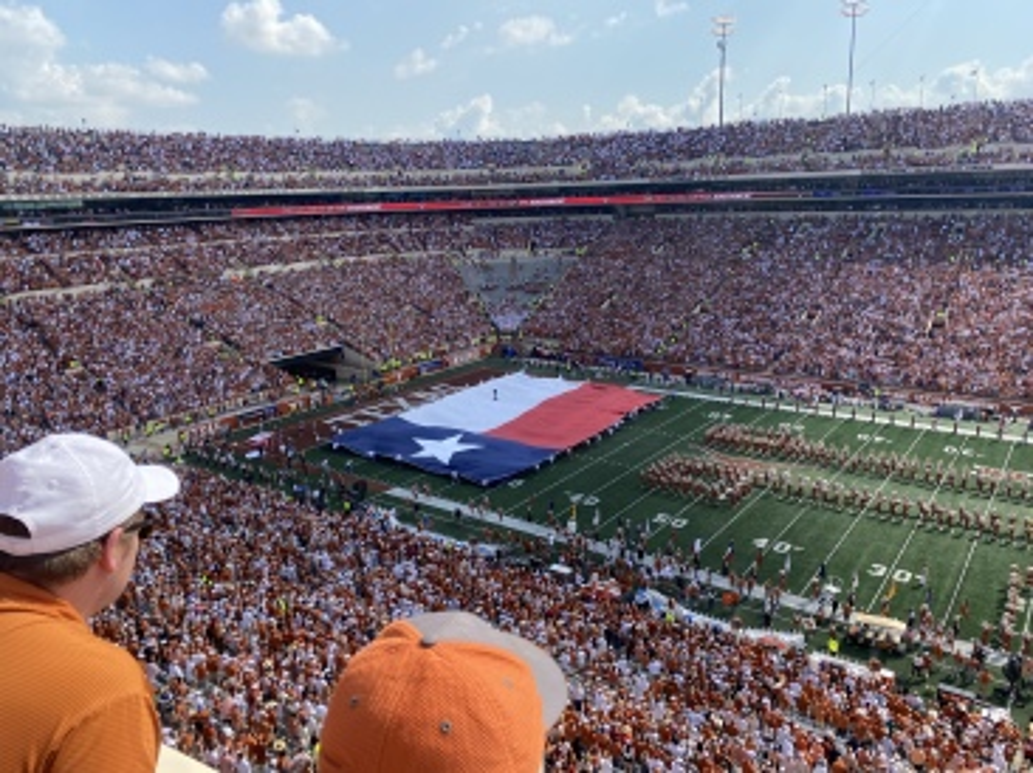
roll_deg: +1.8
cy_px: 386
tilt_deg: -13.4
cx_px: 516
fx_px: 775
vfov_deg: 53.0
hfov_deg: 67.3
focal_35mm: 26
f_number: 1.8
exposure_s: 1/2066
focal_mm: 4.25
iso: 32
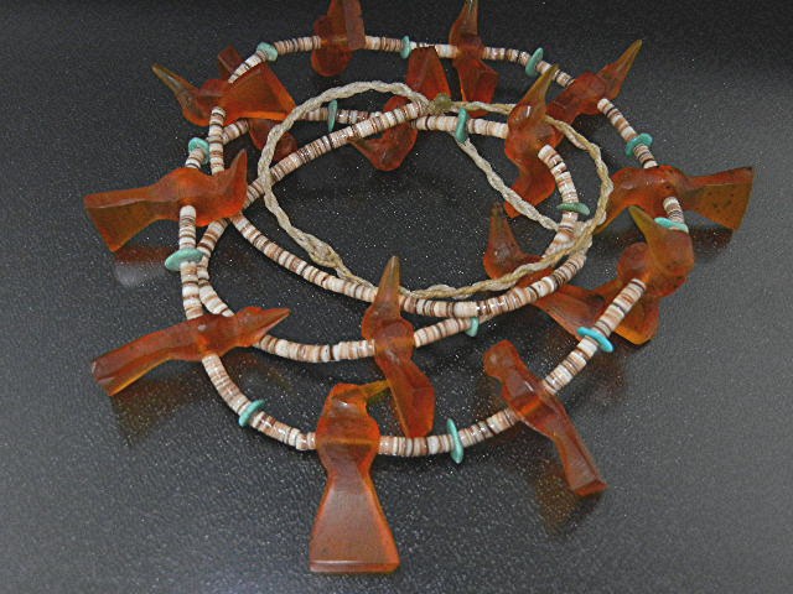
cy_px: 297
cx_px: 396
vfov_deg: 36.8
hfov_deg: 47.9
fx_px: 893
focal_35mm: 39
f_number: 7.4
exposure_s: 1/30
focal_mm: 7.1
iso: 800
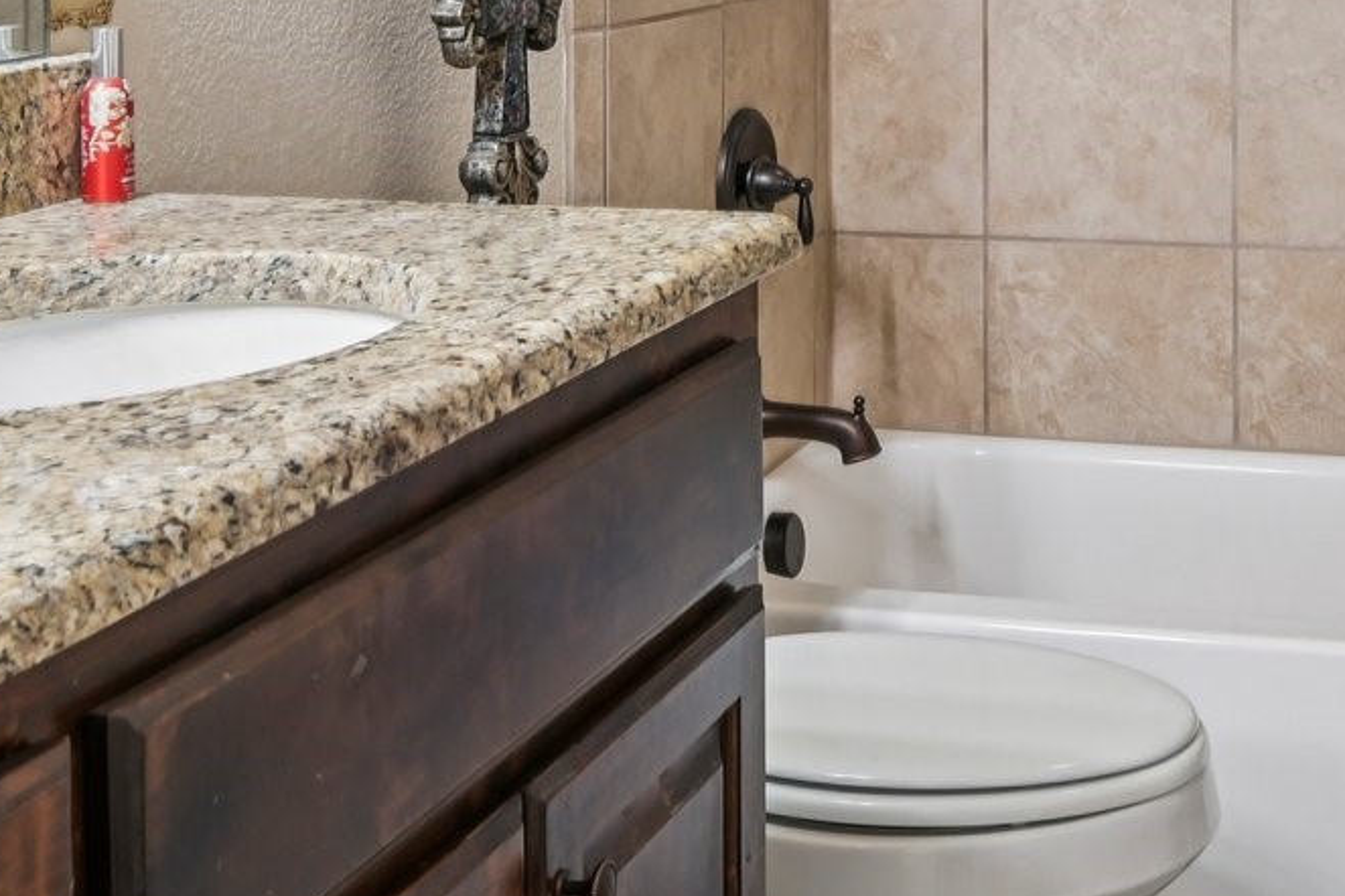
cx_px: 1106
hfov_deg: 28.9
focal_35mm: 68
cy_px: -226
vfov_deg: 18.8
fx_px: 2540
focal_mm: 22
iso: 400
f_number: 8
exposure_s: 1/8
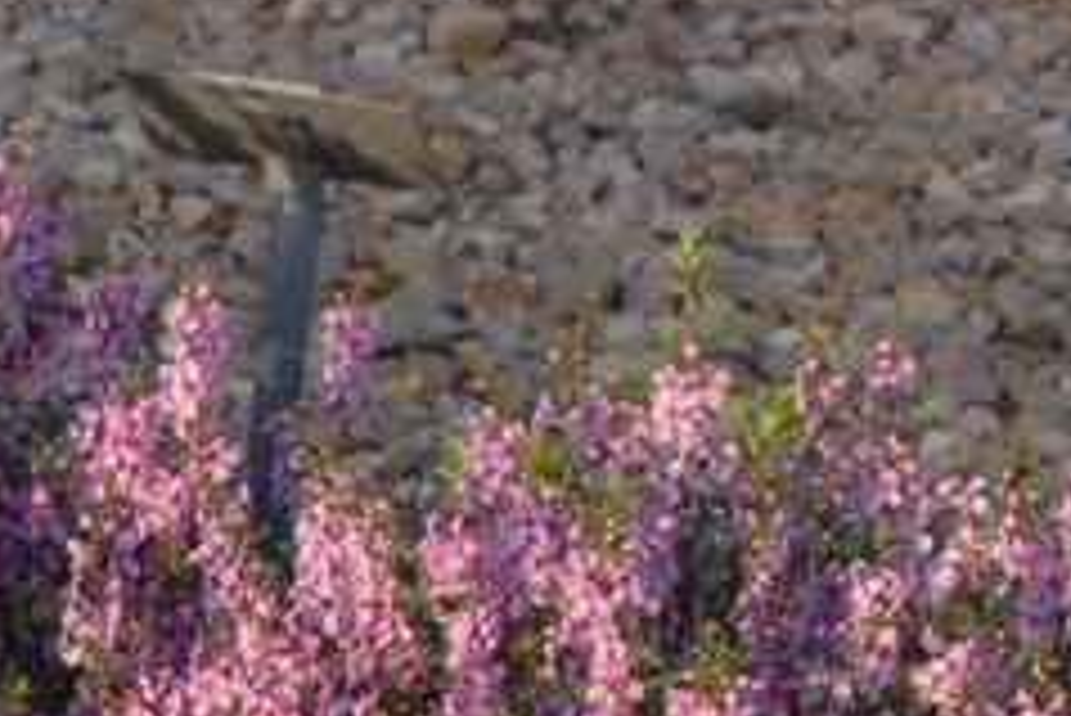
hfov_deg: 8.1
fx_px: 7293
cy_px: 1367
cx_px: -760
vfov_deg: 5.5
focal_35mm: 245
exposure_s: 1/200
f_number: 8
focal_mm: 38
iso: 400
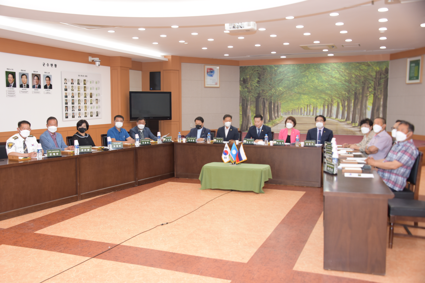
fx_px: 413
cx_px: 212
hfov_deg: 54.4
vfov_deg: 37.9
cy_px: 142
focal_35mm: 35
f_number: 5
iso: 900
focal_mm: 35
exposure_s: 1/200
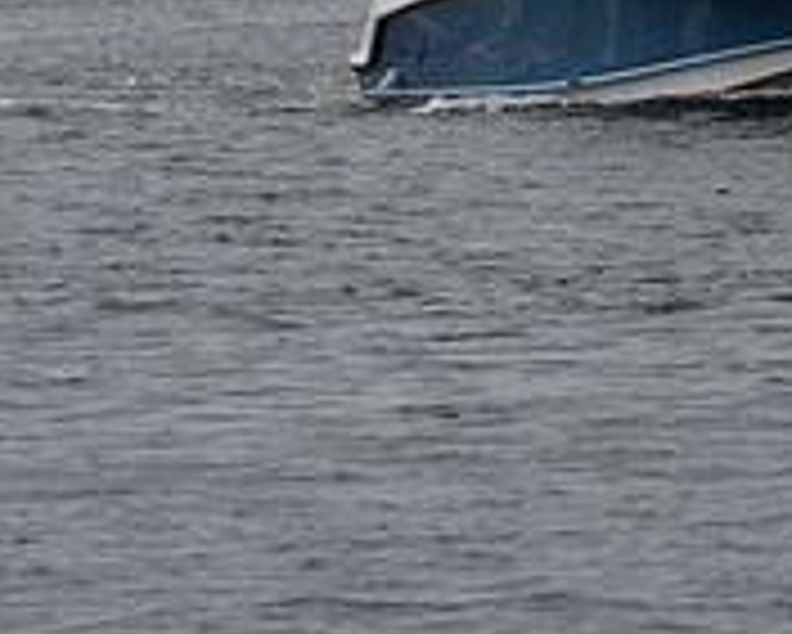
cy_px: -182
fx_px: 14119
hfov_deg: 3.2
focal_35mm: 602
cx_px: 900
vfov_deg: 2.6
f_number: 9
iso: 100
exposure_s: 1/640
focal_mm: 130
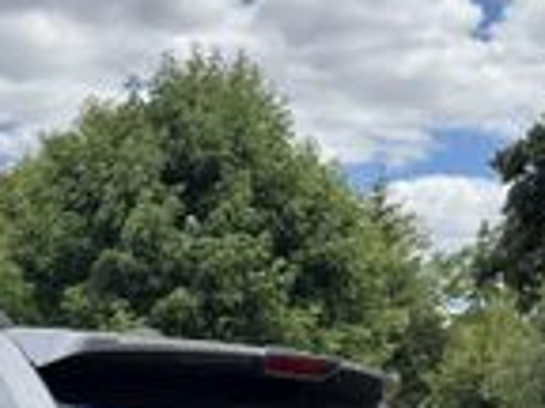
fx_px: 1260
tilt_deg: -13.9
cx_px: -83
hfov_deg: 22.7
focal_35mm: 80
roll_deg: -0.2
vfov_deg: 15.7
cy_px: 744
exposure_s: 1/2415
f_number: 1.78
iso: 80
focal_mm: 6.76
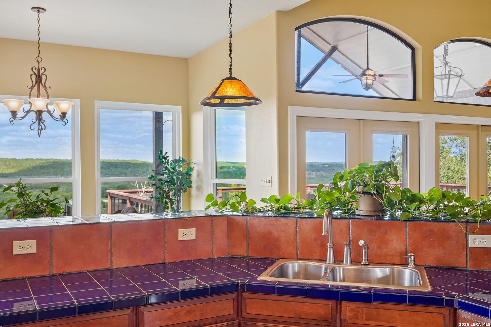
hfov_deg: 55.8
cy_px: 164
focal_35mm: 34
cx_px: 246
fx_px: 464
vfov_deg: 38.9
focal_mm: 34
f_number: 8
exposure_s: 1/25
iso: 400
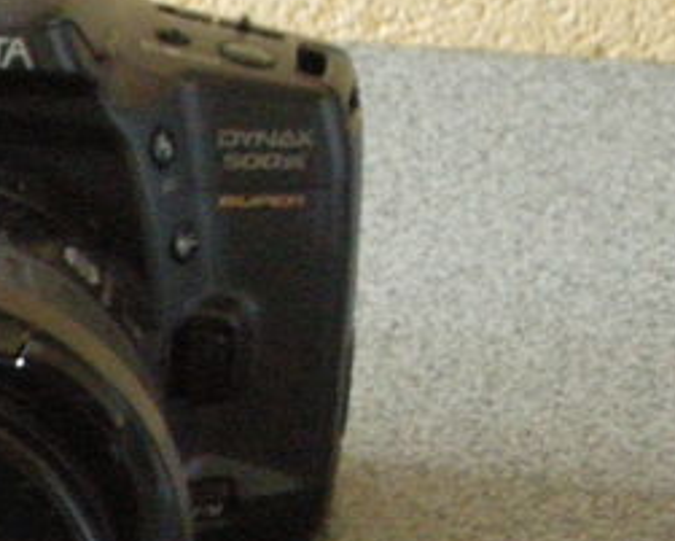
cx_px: -562
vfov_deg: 3.9
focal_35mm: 393
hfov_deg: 4.9
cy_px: 772
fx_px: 7854
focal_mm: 21.5
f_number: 4.7
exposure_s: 1/7
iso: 800
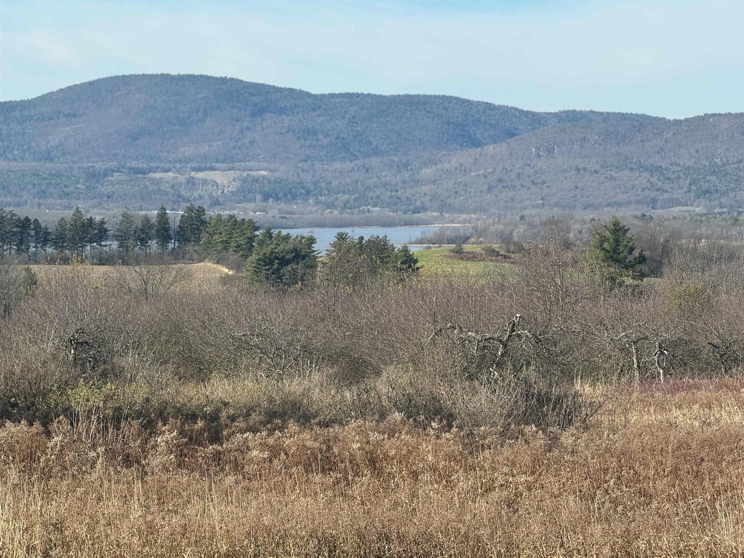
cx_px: 372
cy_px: 279
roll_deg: +0.0
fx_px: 2579
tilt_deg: -3.6
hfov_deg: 16.4
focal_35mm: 120
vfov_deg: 12.3
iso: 50
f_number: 2.8
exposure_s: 1/767
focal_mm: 15.66
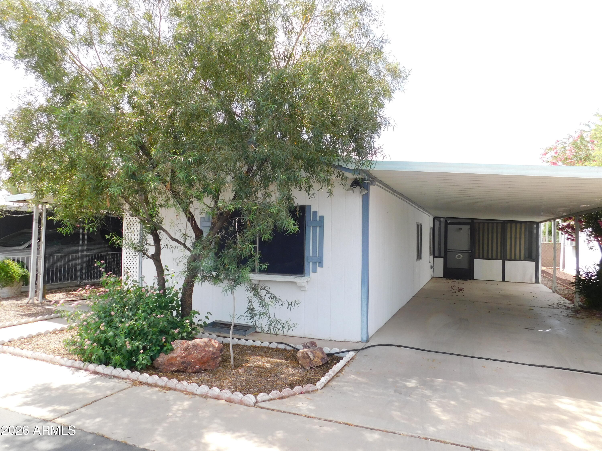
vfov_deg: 58.9
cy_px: 226
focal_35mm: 23
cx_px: 301
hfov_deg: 73.9
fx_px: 400
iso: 125
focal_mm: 4
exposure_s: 1/500
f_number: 3
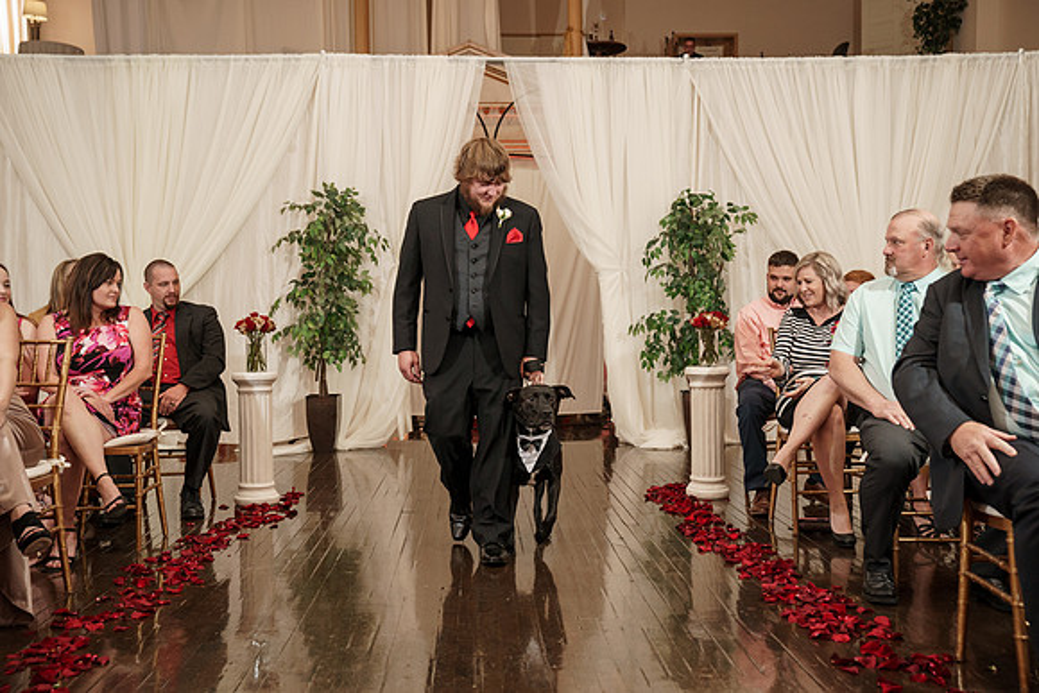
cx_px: 520
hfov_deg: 49.2
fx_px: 1135
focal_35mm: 39
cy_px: 346
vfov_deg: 34.0
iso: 2000
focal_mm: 39
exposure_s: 1/160
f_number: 4
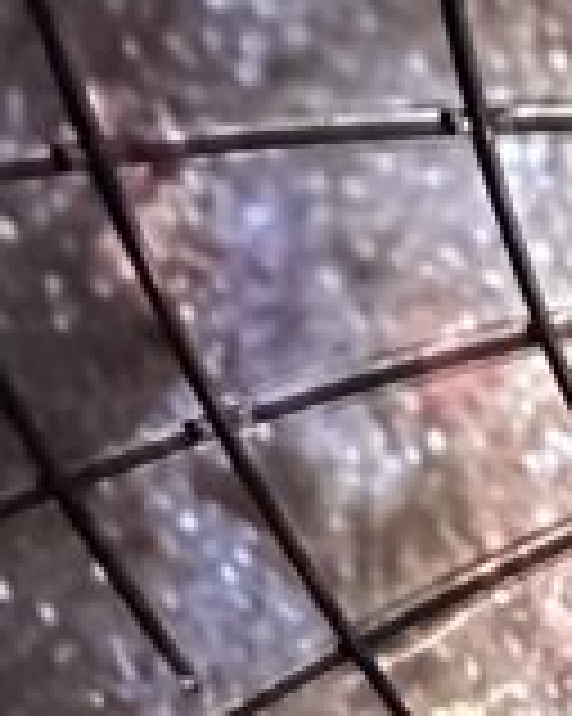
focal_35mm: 88
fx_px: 1864
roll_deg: +0.9
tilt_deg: +29.3
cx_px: 1657
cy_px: 1851
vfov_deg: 13.5
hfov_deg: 11.4
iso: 1600
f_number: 2.2
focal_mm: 2.22
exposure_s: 1/40
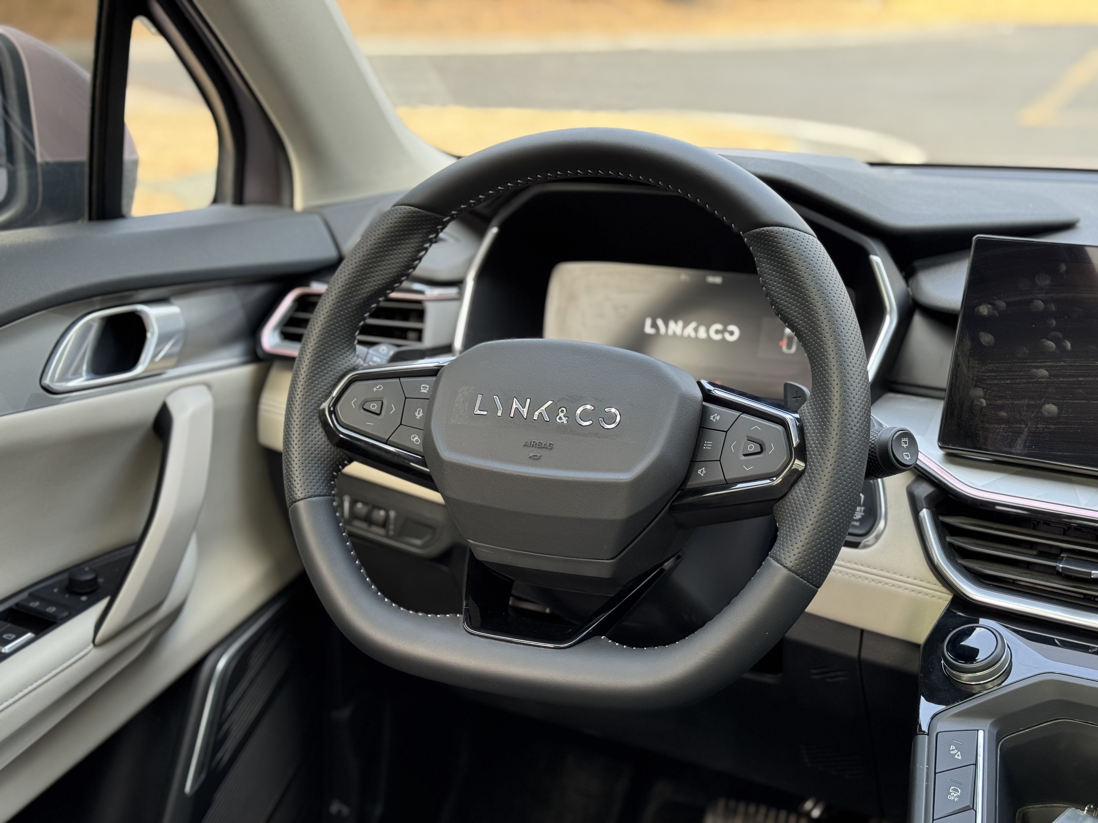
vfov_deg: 30.3
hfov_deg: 39.7
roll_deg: -0.1
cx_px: 549
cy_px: 412
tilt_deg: -17.0
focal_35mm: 48
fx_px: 1523
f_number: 1.78
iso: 100
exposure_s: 1/115
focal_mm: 6.76
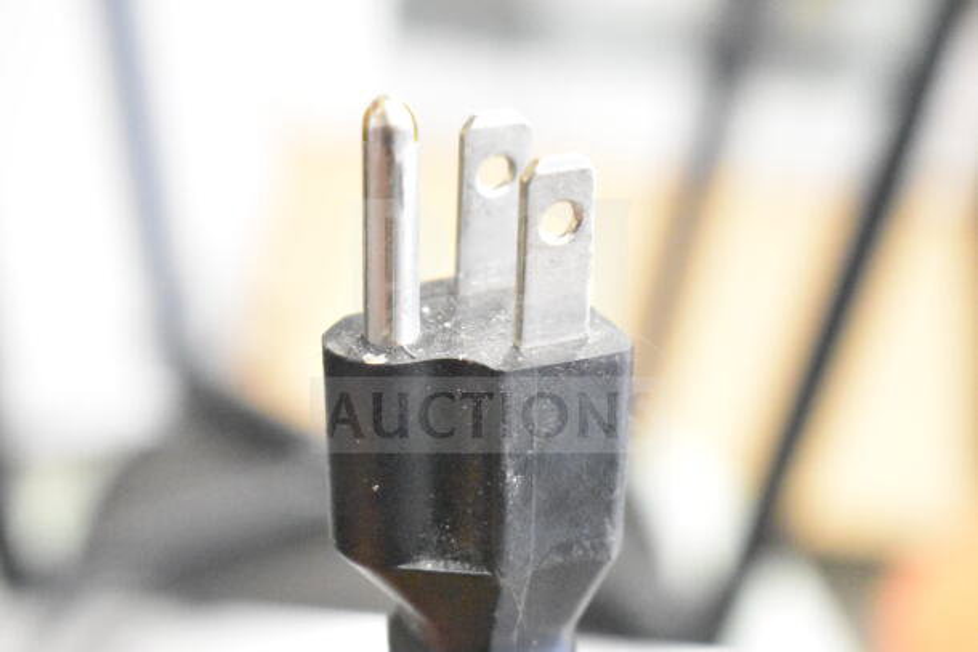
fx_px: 2242
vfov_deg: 16.6
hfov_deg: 24.6
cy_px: 326
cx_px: 489
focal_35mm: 82
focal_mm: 55
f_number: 5.6
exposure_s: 1/80
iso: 25600
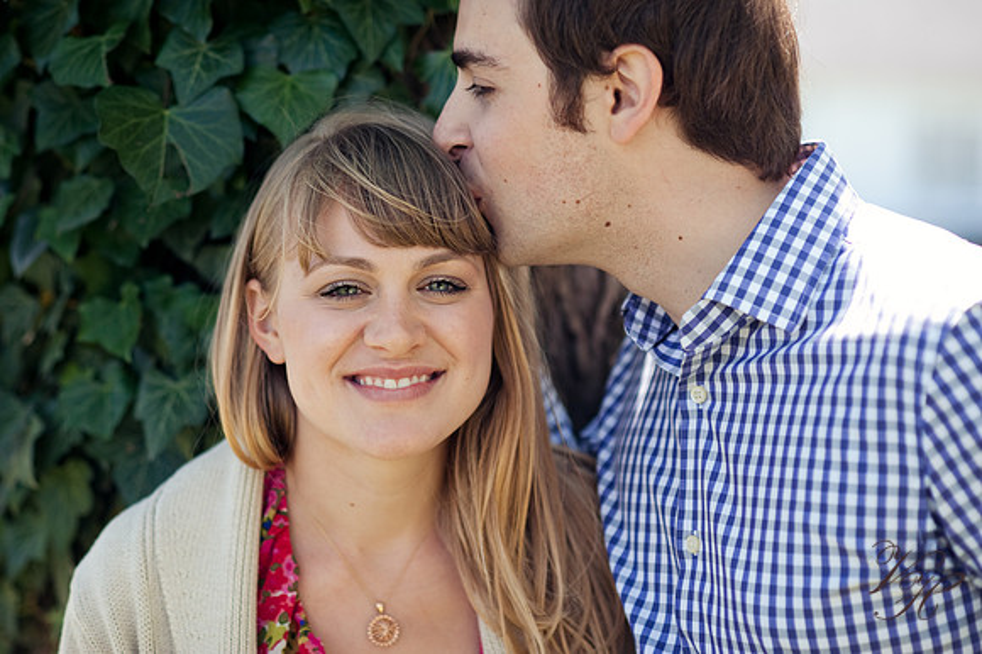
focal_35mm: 85
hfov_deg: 23.9
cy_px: 327
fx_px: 2317
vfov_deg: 16.1
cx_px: 491
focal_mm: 85
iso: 200
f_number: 2.5
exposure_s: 1/800
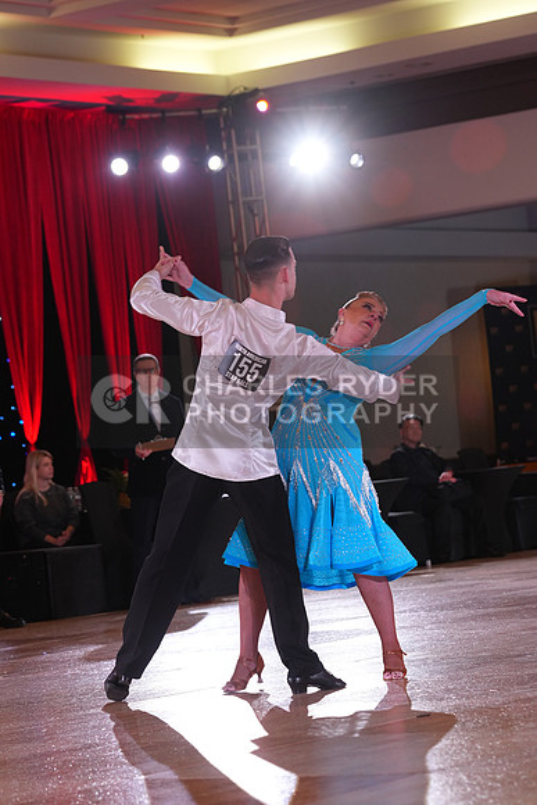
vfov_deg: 16.4
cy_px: 402
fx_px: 2795
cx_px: 268
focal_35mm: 125
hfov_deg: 11.0
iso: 1250
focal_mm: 125
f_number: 5.6
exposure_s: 1/100
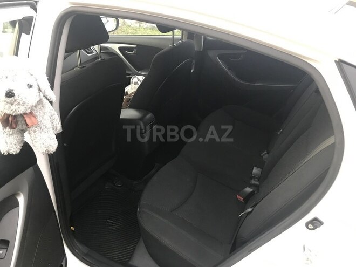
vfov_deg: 49.7
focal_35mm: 28
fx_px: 288
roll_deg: -1.5
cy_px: 134
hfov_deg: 63.4
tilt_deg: -28.9
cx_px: 178
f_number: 1.8
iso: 25
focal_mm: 3.99
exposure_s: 1/31
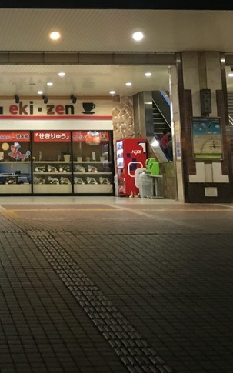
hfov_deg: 16.5
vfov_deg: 26.2
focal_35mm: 76
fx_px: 772
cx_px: -42
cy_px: 29
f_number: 2.2
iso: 64
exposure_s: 1/15
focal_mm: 4.15
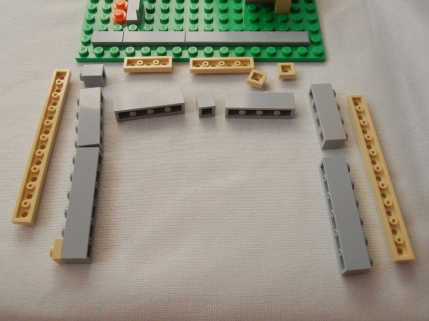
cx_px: 214
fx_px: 459
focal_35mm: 37
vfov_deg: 38.7
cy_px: 160
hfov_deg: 50.1
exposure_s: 1/100
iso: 80
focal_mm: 6.61
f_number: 3.9
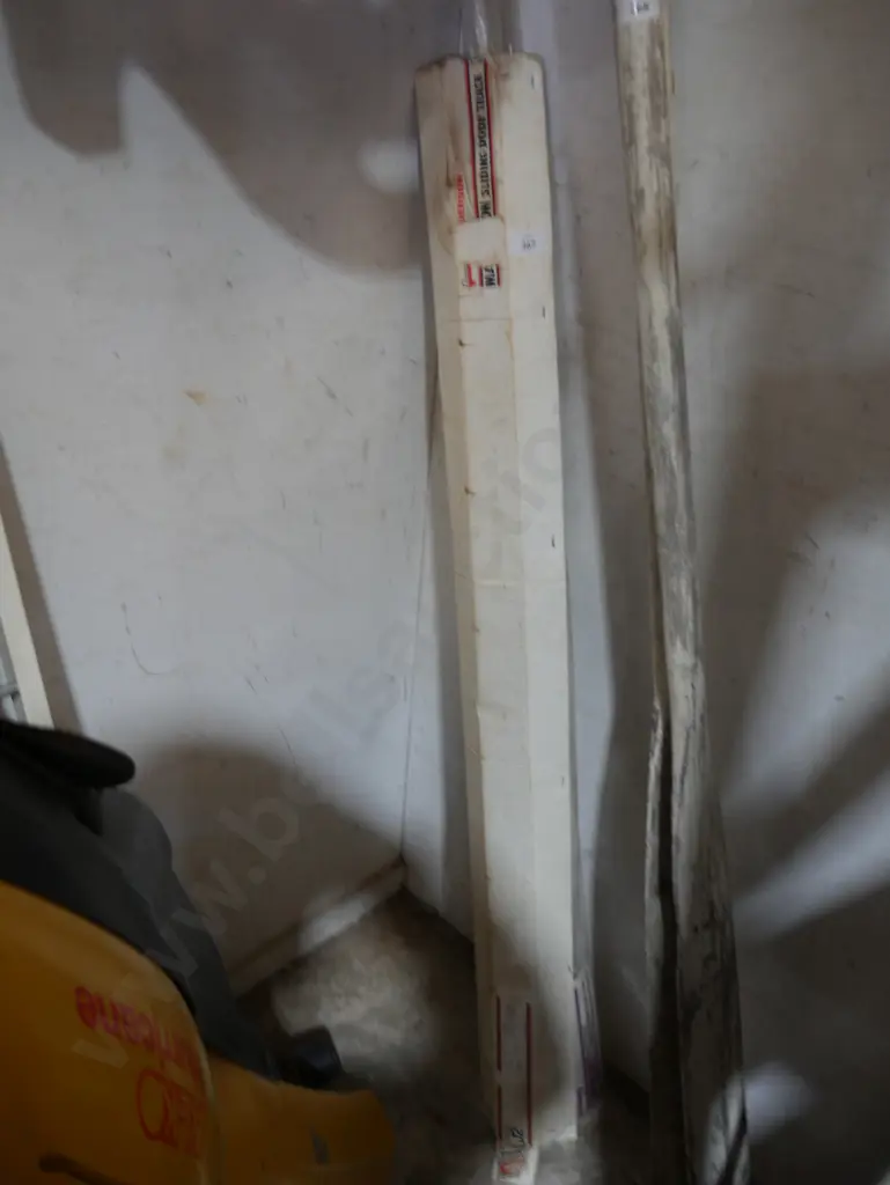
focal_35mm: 30
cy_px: 592
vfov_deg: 59.9
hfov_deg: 46.8
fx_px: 1028
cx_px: 445
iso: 400
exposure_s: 1/60
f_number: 3.6
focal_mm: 15
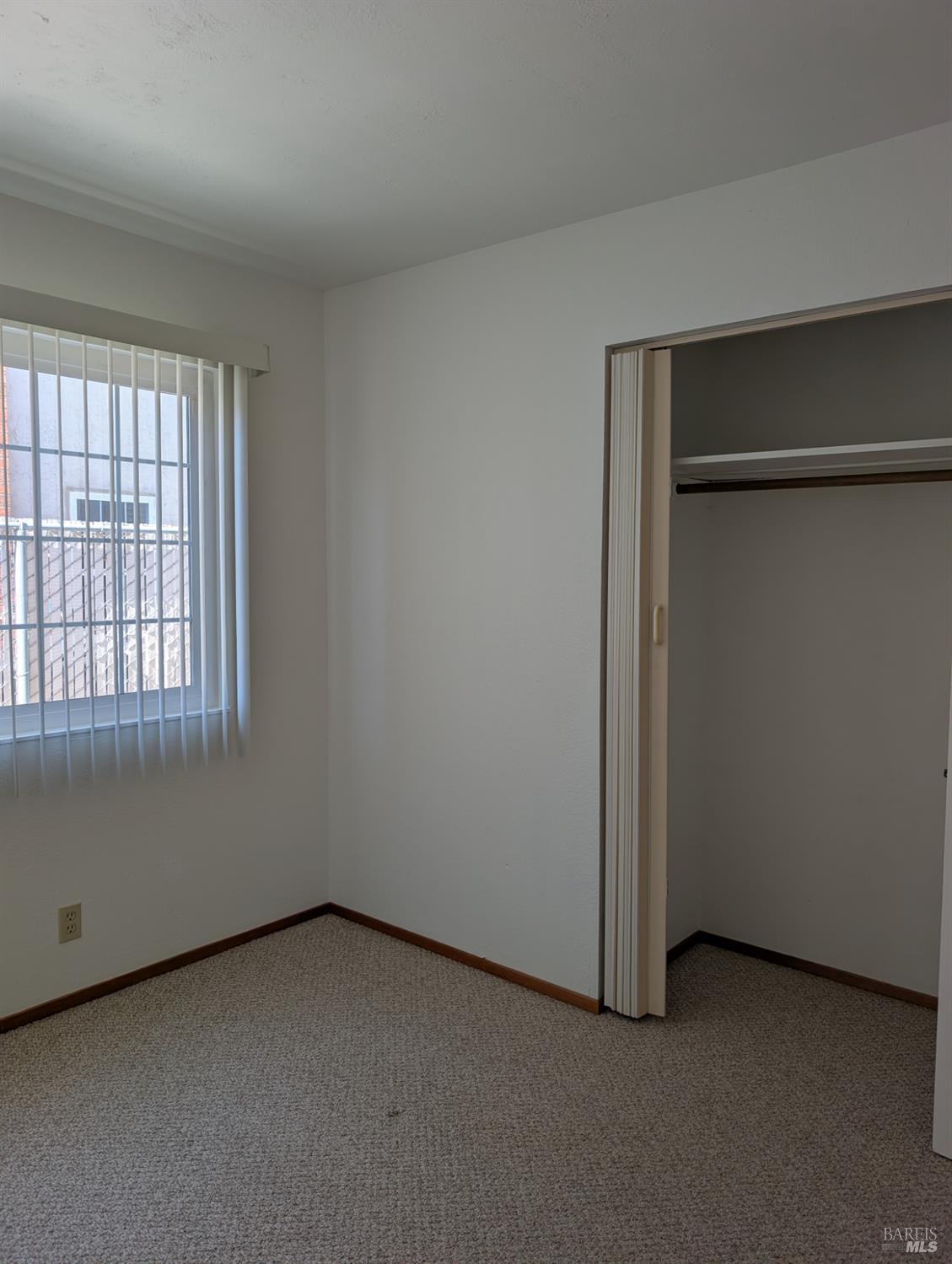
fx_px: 878
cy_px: 632
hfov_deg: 56.9
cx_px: 476
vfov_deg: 71.5
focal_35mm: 24
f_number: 1.68
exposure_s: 1/54.2
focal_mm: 6.9
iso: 18
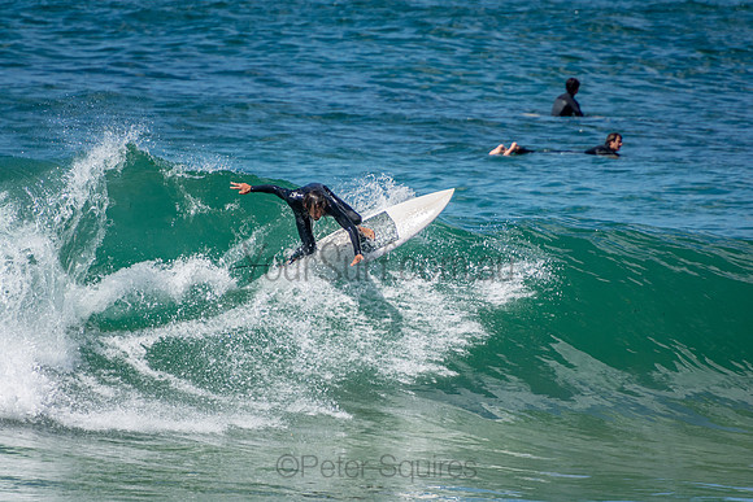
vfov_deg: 2.3
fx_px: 12552
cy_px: 251
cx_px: 376
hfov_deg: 3.4
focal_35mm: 600
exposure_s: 1/2000
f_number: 5.6
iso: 360
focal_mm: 400
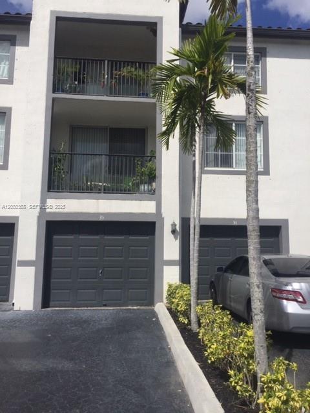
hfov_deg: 48.2
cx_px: 155
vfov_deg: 61.7
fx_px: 346
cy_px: 206
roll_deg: -0.7
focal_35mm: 29
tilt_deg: +6.1
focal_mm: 4.15
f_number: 2.2
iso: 32
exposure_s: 1/4405
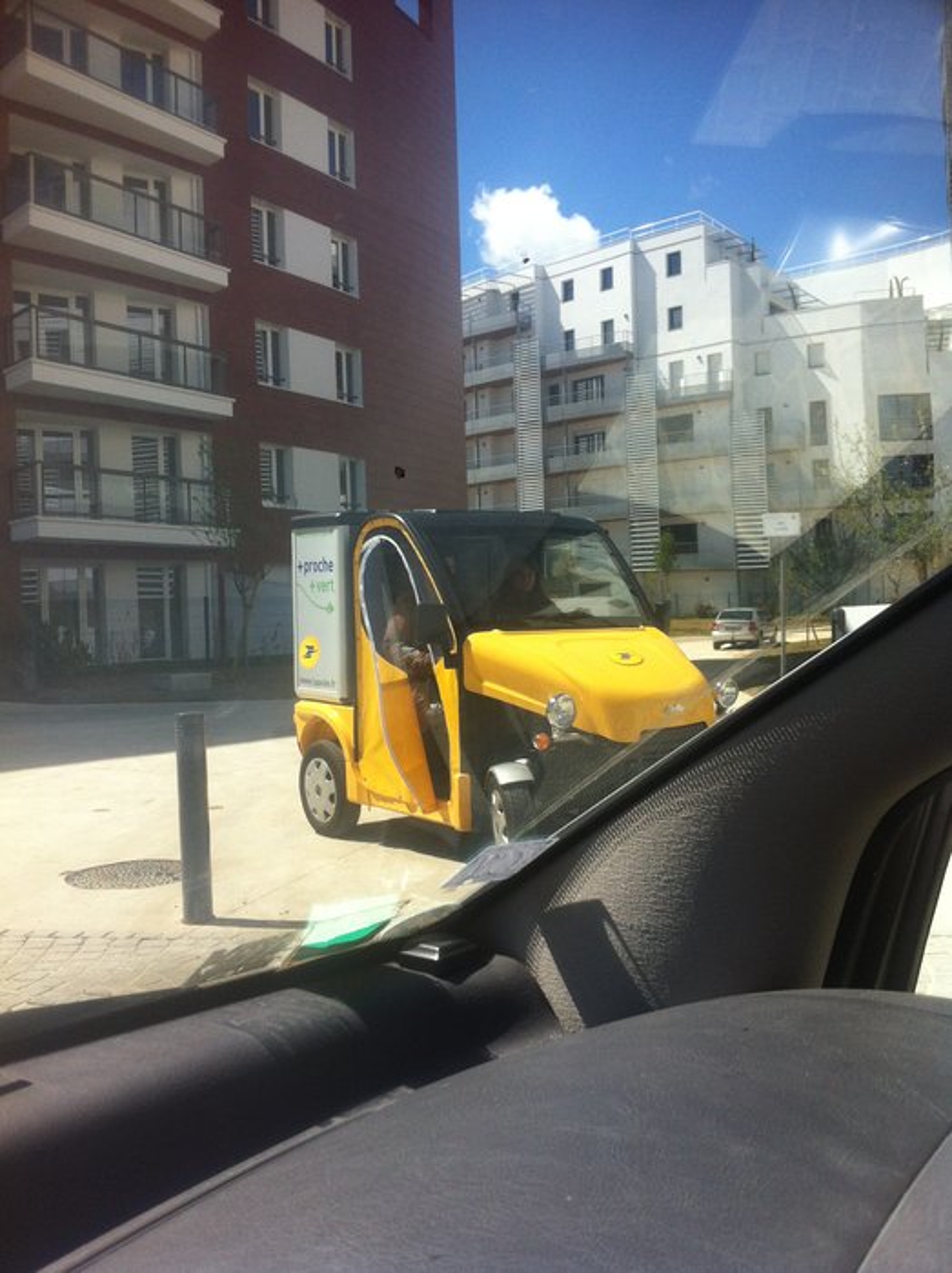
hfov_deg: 40.6
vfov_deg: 52.7
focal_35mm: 35
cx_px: 476
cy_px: 636
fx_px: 1287
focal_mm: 3.85
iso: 80
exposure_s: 1/943
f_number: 2.8
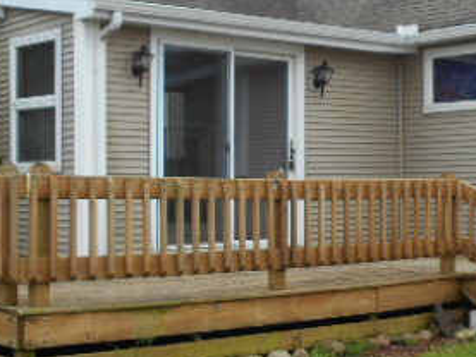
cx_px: 290
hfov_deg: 26.3
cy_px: 203
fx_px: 1018
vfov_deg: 19.9
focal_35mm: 74
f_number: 3.6
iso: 80
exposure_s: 1/320
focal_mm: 5.8
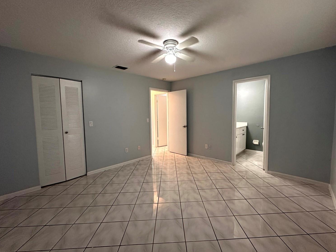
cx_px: 177
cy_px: 124
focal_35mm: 15
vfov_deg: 81.7
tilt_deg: -4.6
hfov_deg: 98.1
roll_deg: +0.5
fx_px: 146
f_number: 2.2
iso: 250
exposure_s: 1/60
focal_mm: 2.22
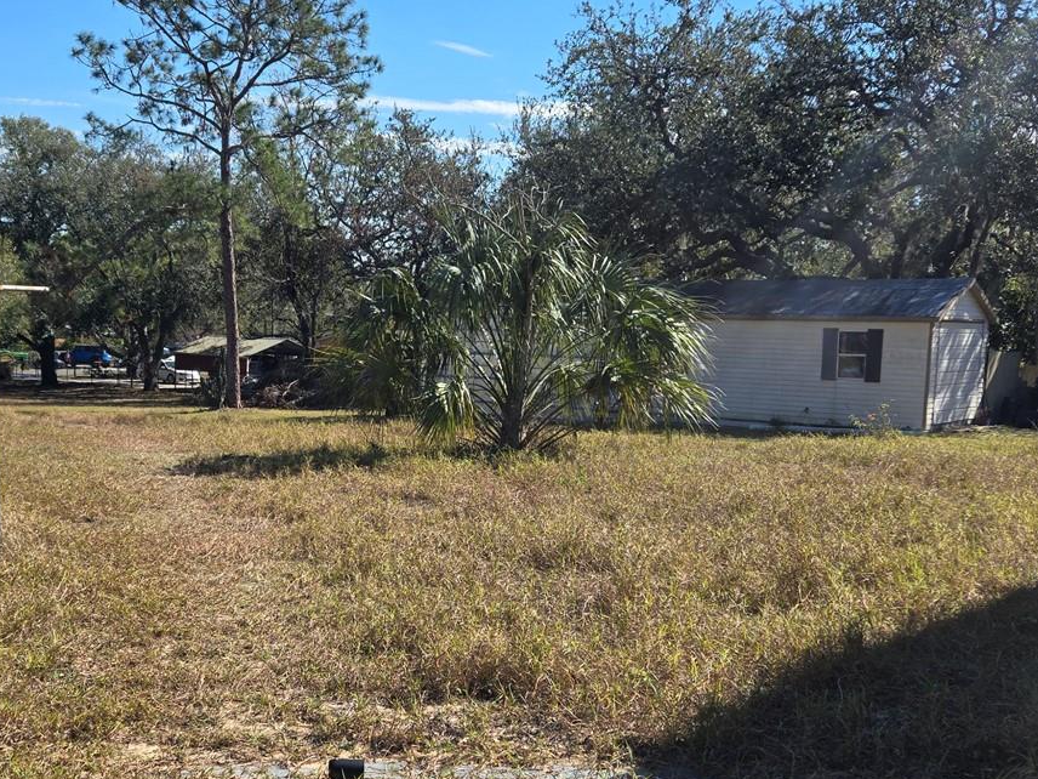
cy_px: 455
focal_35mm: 43
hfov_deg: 43.4
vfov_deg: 33.5
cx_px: 377
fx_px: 1289
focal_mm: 5.4
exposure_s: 1/1445
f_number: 1.8
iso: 25
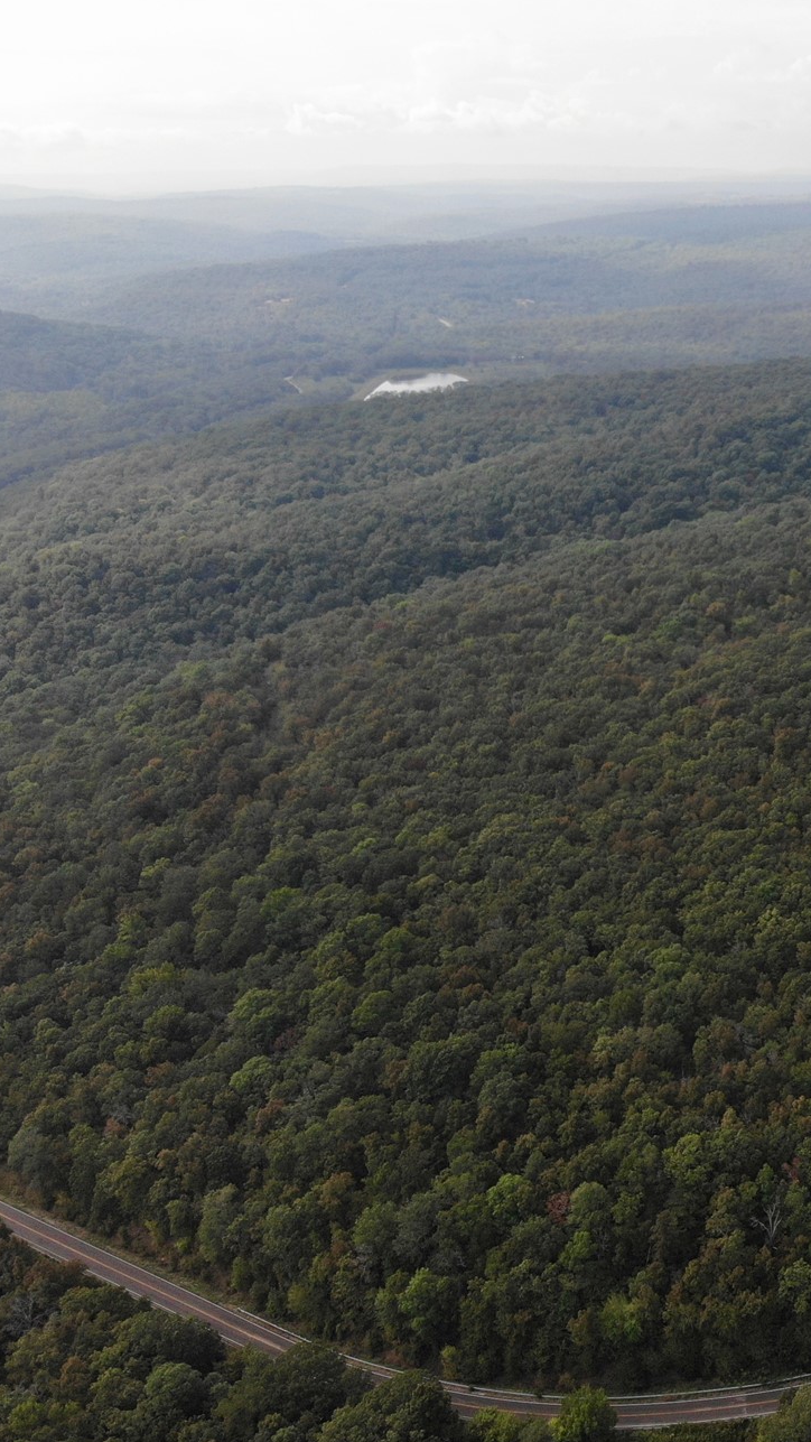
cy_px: 736
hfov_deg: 28.0
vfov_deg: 51.6
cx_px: 874
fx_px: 1491
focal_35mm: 39
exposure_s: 1/180
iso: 100
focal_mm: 4.5
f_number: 2.8
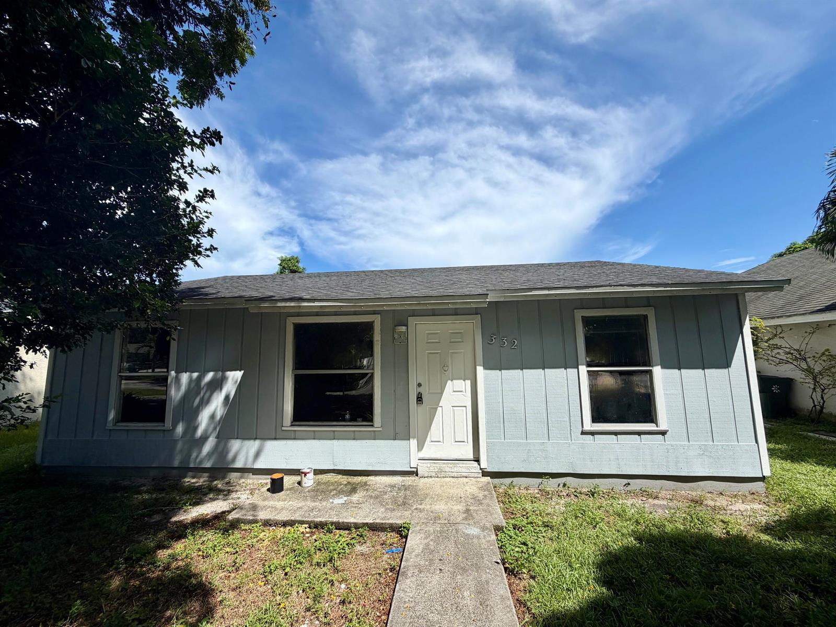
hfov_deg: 102.1
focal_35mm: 14
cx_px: 418
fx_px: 338
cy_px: 314
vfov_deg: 85.7
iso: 20
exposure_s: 1/1167
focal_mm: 2.22
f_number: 2.2
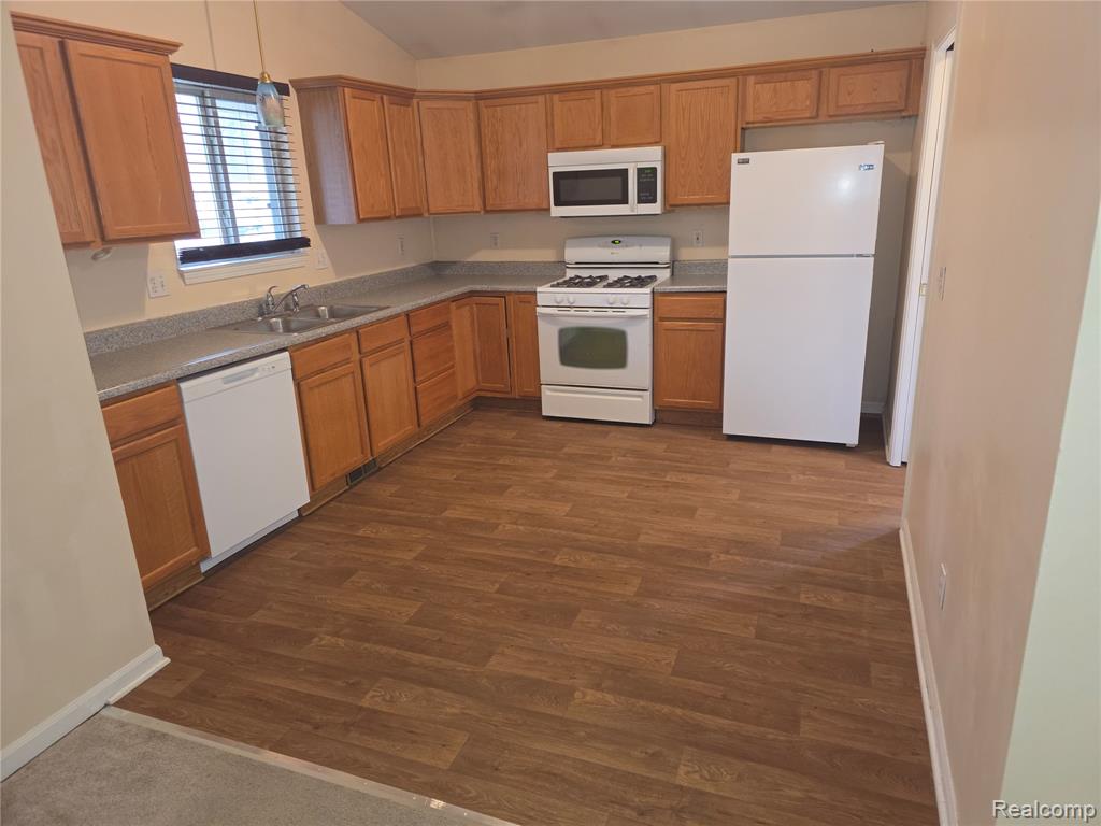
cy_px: 413
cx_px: 550
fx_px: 732
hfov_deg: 73.9
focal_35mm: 23
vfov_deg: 58.9
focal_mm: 6.3
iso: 100
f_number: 1.7
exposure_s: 1/24
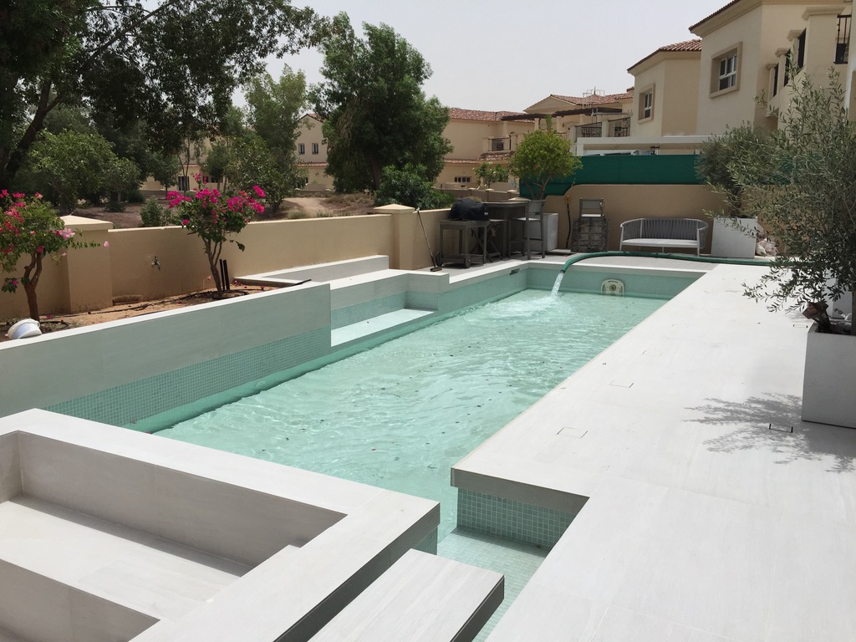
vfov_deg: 48.2
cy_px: 321
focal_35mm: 29
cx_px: 428
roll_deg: -2.2
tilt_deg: -9.3
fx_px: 717
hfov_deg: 61.7
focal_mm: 4.15
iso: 32
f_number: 2.2
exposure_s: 1/3968
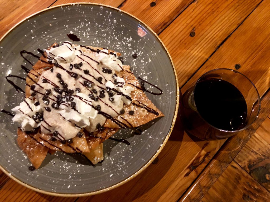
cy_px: 101
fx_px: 218
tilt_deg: -75.3
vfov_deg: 49.7
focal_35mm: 28
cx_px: 135
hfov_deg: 63.4
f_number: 1.8
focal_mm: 3.99
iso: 100
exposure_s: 1/4
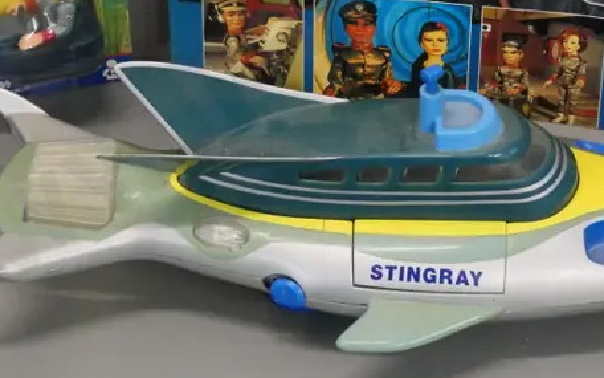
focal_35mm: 119
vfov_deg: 10.8
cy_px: -82
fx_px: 1959
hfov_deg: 17.4
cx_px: 440
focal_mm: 25
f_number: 5
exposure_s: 1/125
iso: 3200
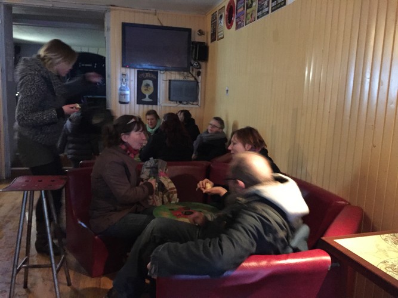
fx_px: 333
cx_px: 199
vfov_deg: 48.2
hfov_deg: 61.7
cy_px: 149
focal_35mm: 29
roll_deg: -2.5
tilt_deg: -9.7
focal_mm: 4.15
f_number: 2.2
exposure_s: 1/17
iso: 1000
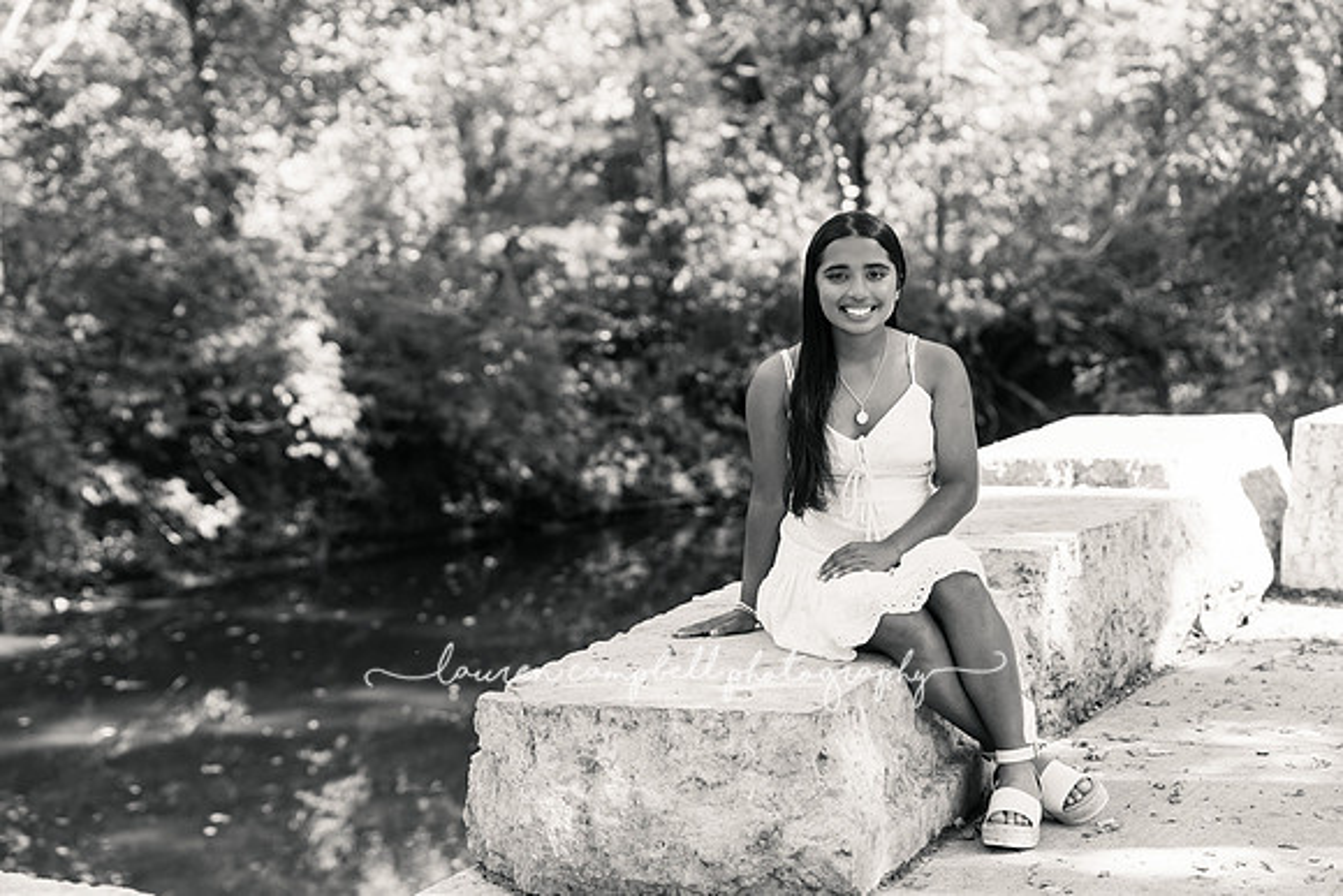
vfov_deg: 19.5
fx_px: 2612
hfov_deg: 28.8
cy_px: 448
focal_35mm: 70
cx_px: 672
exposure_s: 1/640
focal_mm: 70
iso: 400
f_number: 3.5
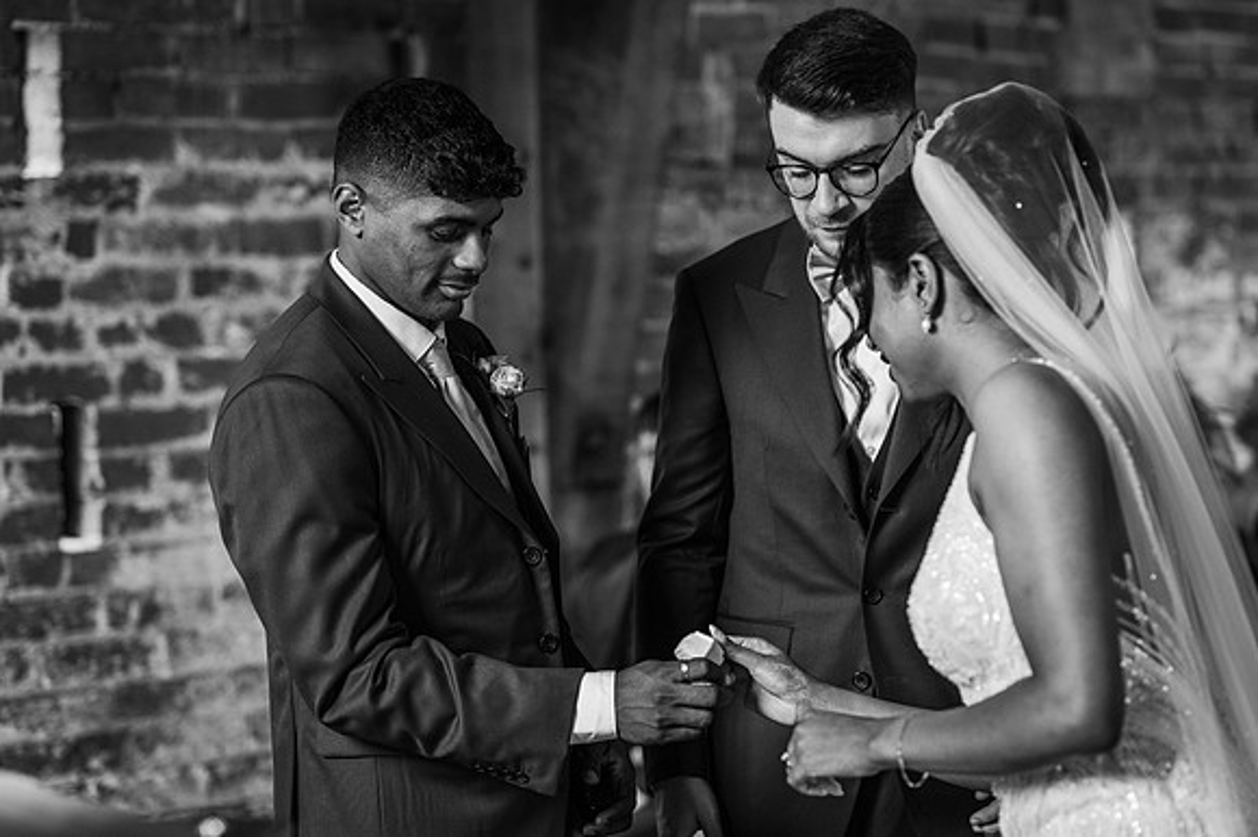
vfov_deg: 16.1
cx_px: 629
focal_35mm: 85
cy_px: 418
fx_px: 2968
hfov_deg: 23.9
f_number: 2.5
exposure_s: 1/200
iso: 1100
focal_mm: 85
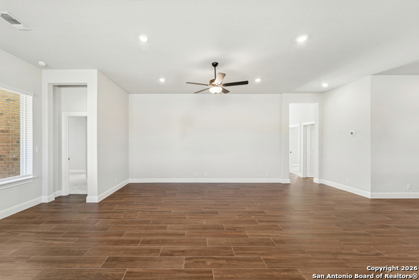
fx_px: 171
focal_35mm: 15
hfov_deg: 101.5
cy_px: 140
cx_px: 210
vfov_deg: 78.5
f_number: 14
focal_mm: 14.7
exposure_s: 1/2.5
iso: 100
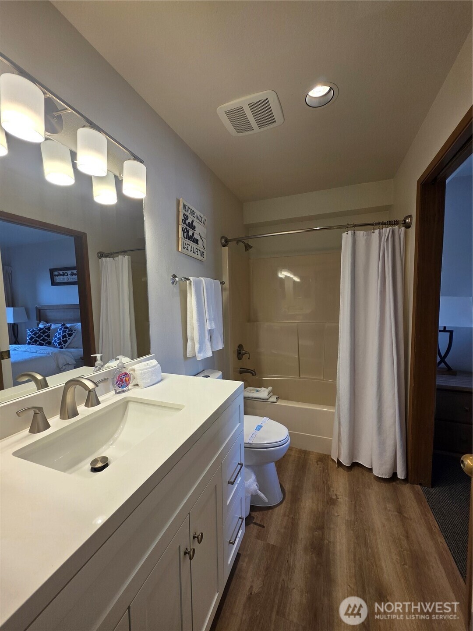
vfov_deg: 106.2
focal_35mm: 13
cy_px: 316
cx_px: 236
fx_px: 237
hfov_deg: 89.9
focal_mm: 2.2
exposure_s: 1/120
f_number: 1.9
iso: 40
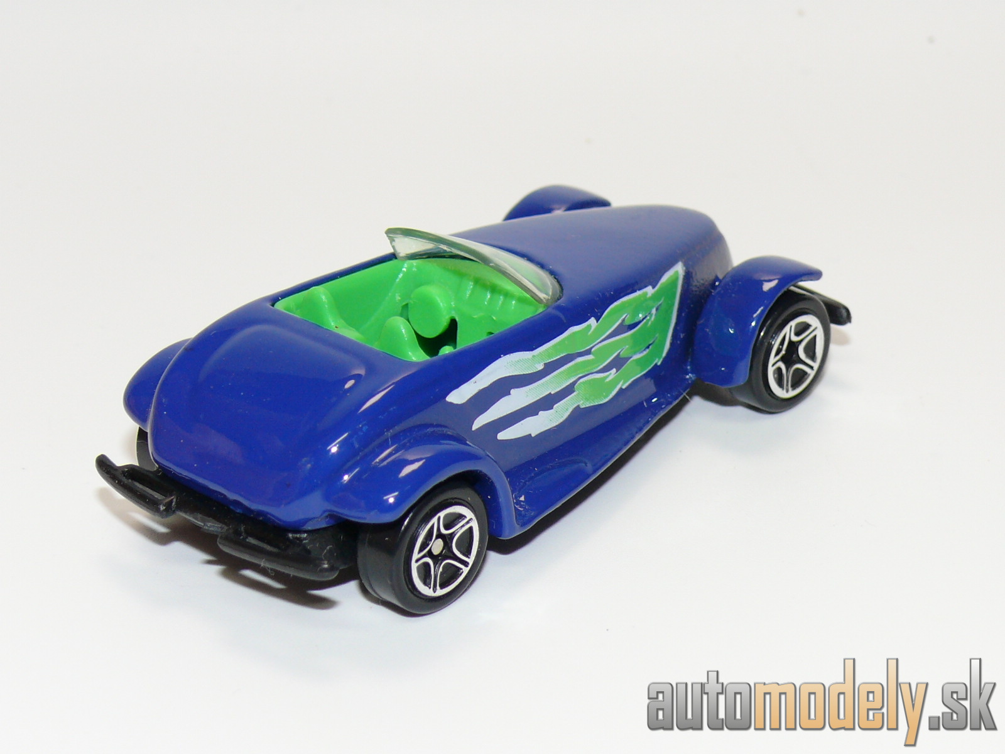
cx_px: 502
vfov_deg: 14.4
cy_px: 377
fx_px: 2990
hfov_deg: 19.1
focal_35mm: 103
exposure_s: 1/30
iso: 100
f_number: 4
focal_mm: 13.4
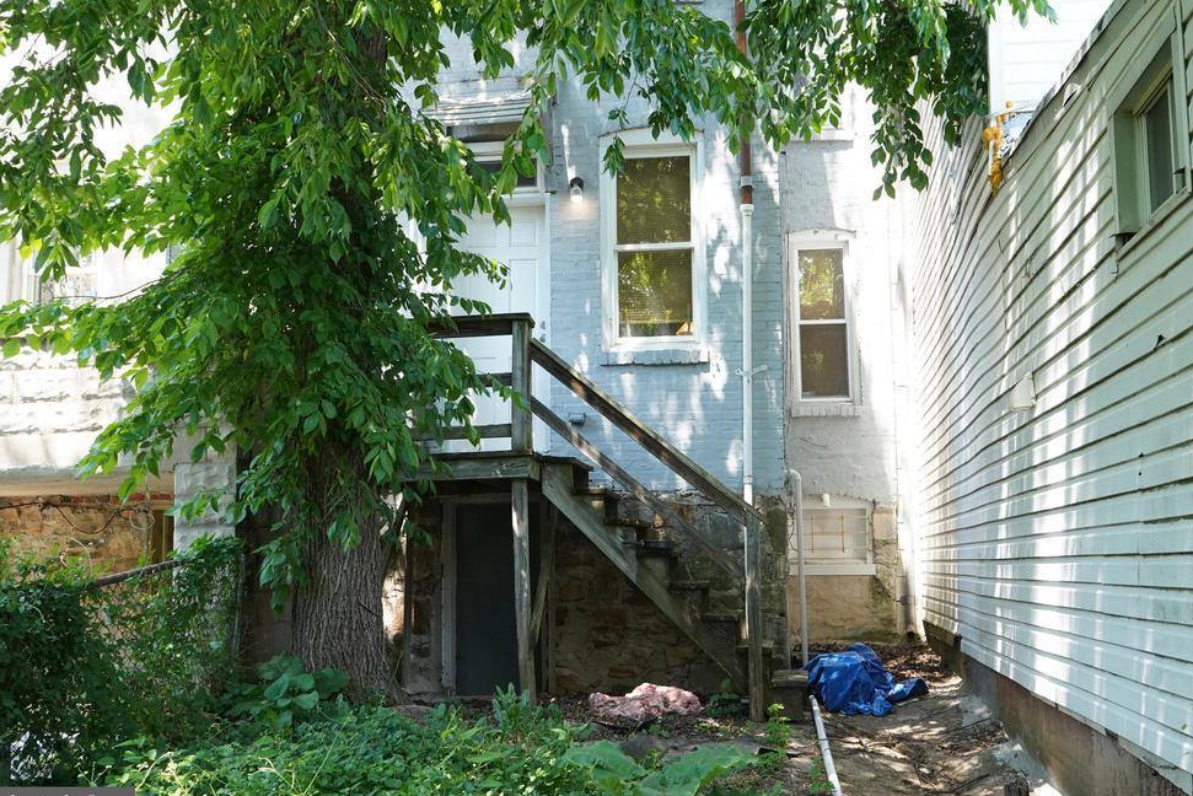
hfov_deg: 49.5
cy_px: 412
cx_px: 628
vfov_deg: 34.2
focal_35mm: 39
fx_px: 1293
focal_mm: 37
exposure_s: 1/400
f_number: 8
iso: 2500
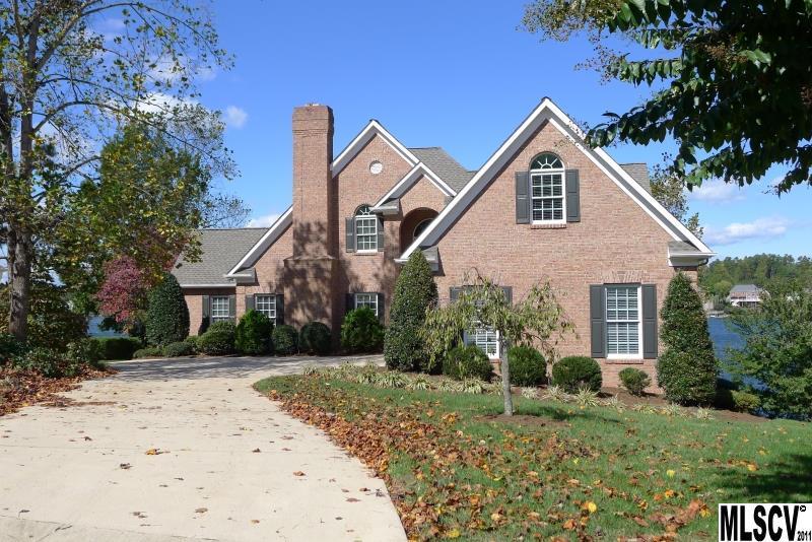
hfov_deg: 58.7
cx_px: 406
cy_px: 271
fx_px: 722
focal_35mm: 32
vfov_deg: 41.1
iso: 80
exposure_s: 1/1300
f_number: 2.8
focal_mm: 6.8
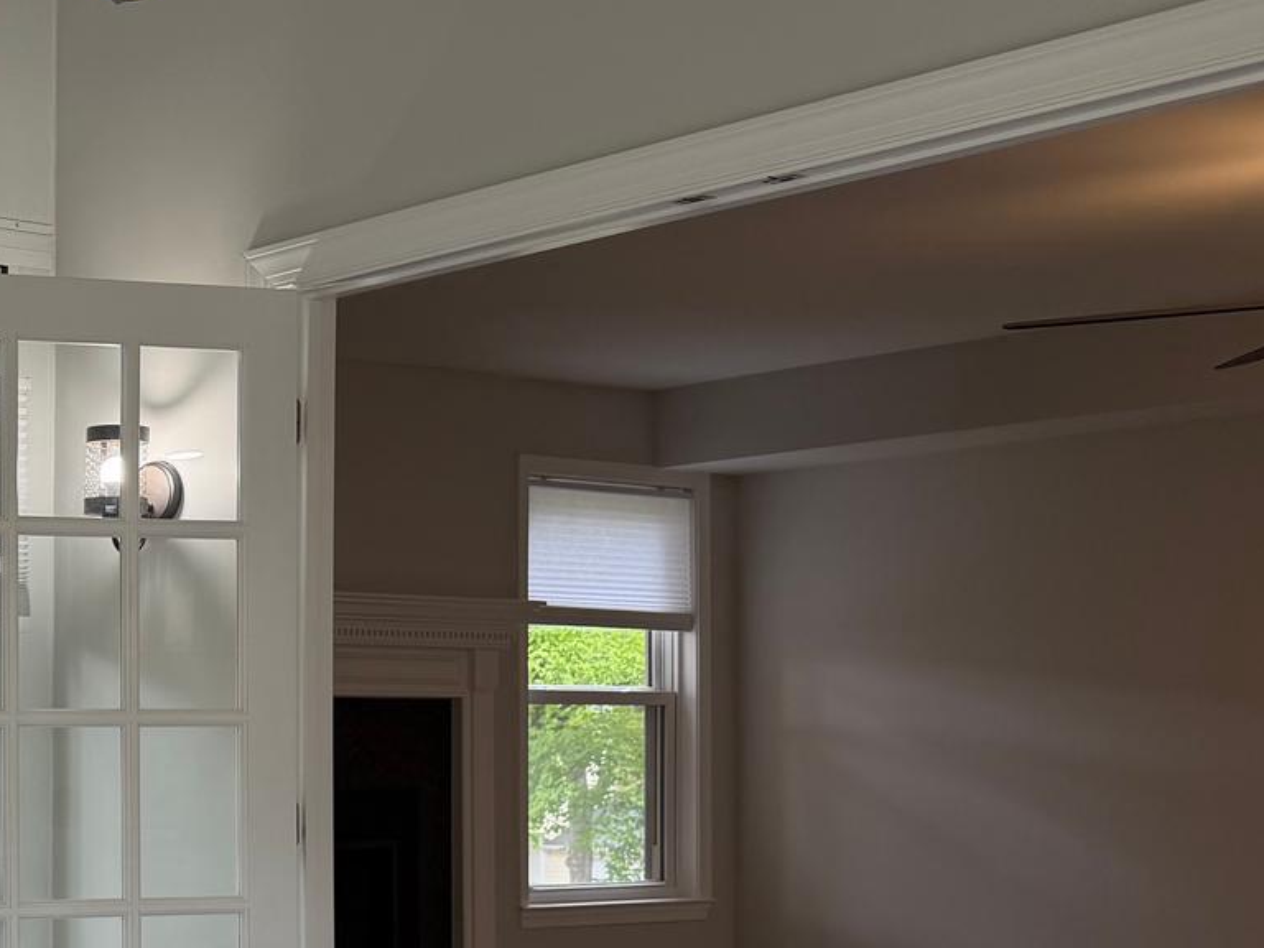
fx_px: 2337
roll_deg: +0.1
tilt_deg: -1.4
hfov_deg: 26.6
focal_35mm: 64
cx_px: -283
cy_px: 764
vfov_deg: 22.6
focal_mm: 6.76
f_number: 1.78
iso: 80
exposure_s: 1/120
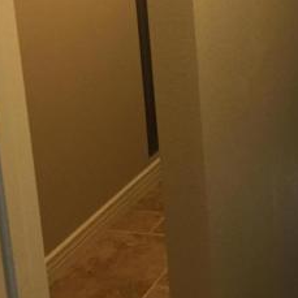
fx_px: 838
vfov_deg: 20.0
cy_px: 60
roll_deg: +2.2
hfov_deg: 19.2
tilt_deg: -13.3
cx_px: 346
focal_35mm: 86
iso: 200
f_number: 2.2
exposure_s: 1/33
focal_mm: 4.15
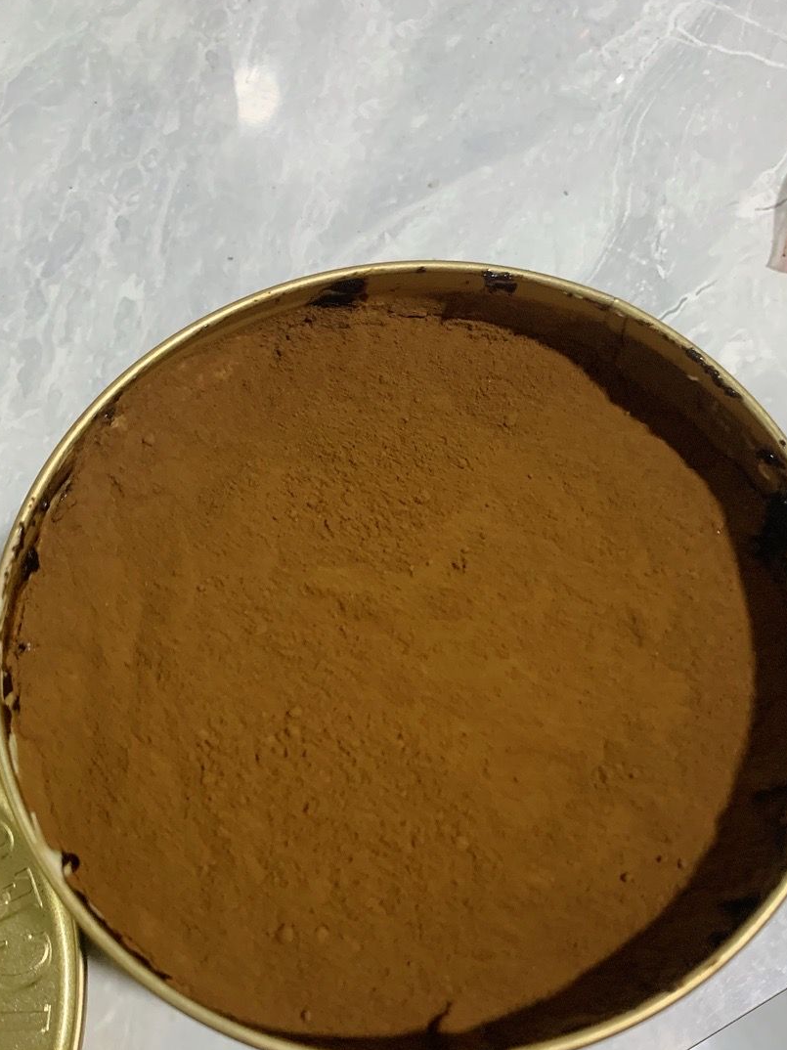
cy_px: 599
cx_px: 426
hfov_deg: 45.4
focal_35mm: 31
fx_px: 940
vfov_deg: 58.1
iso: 250
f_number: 1.8
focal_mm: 4.25
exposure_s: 1/33
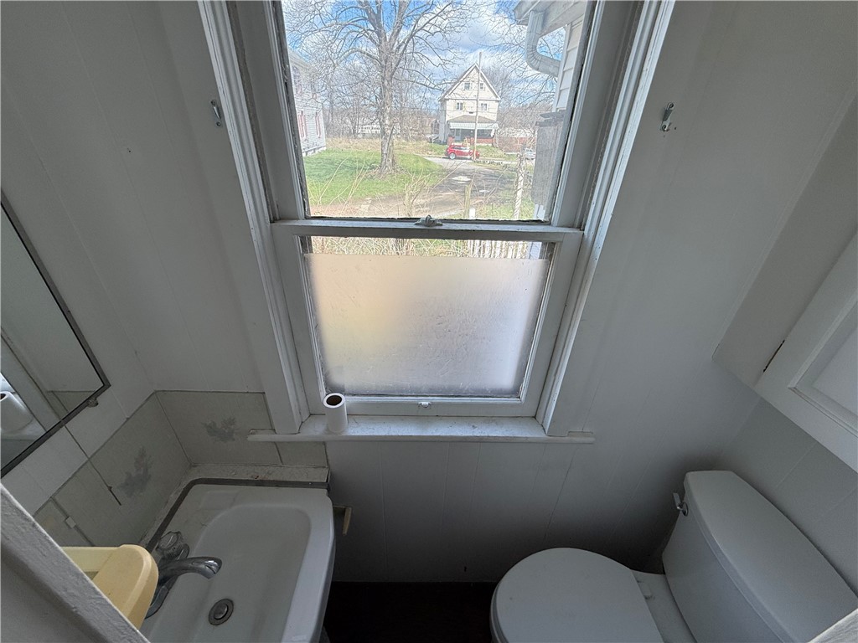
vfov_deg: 85.7
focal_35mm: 14
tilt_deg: -30.4
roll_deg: -1.2
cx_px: 429
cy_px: 322
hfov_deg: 102.1
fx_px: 347
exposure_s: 1/368
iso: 50
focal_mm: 2.22
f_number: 2.2
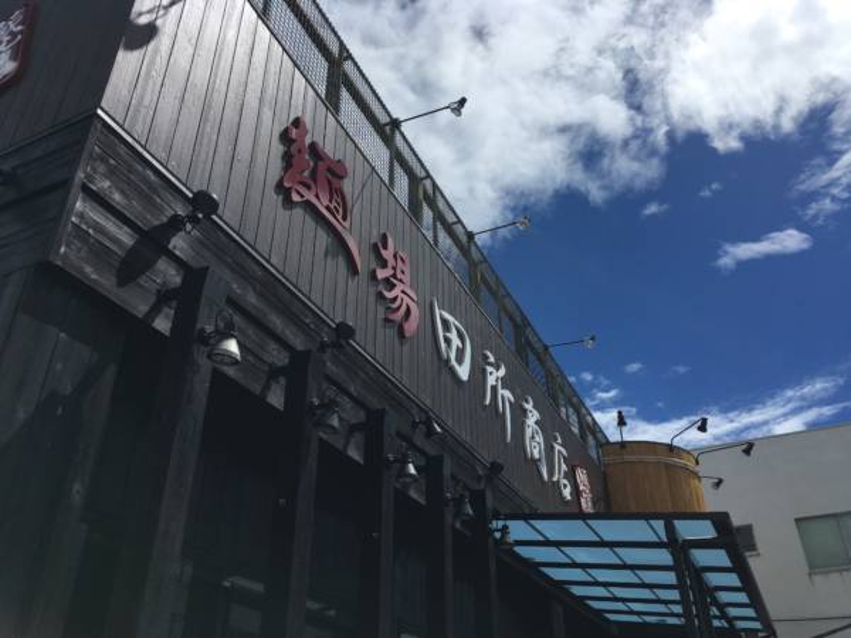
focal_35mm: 29
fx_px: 713
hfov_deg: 61.7
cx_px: 426
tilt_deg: +32.7
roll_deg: +0.9
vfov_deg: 48.2
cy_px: 319
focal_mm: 4.15
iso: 25
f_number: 2.2
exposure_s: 1/4808
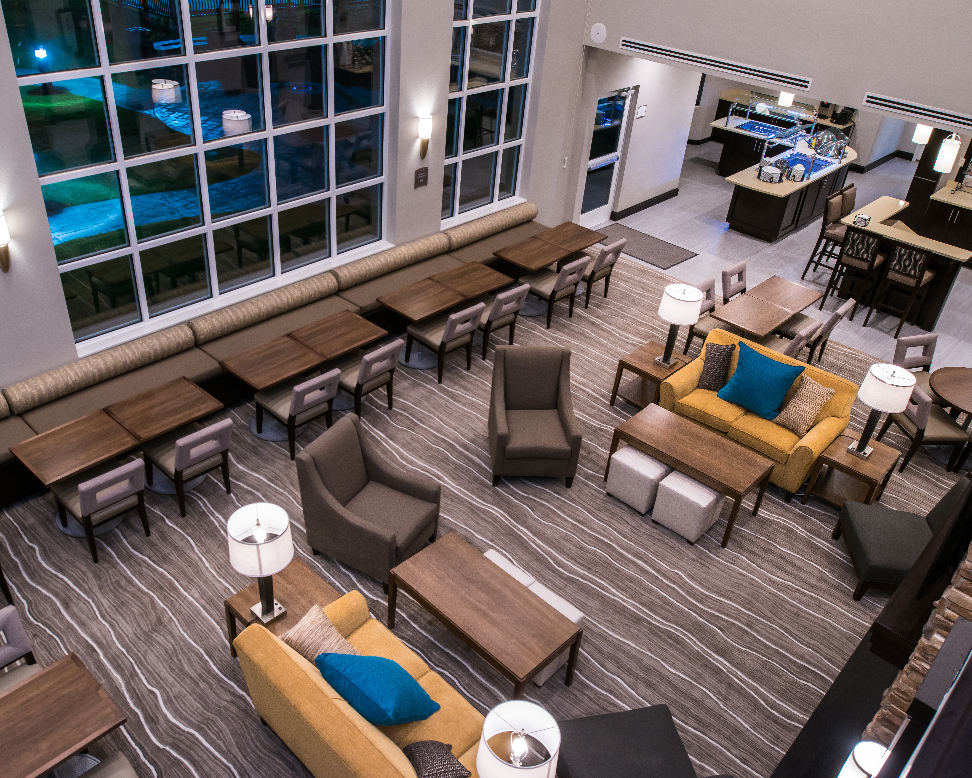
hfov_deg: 62.1
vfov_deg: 51.5
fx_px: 806
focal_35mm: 28
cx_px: 435
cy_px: 392
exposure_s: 1/15
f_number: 8
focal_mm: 24
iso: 640
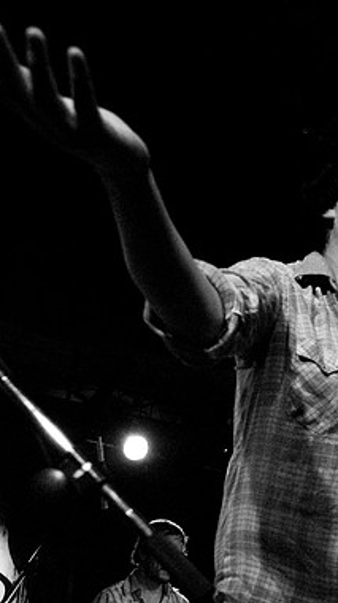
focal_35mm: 48
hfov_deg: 23.5
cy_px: 305
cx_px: 357
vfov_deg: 42.9
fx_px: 767
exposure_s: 1/60
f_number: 3.5
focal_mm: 20
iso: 800
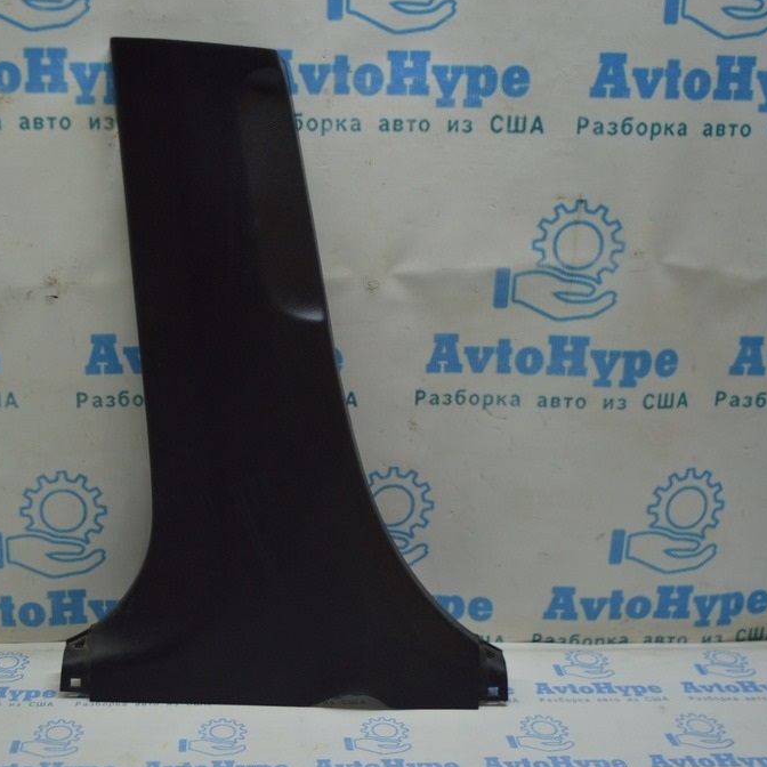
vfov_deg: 37.8
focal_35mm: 45
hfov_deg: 37.3
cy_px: 382
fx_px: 1119
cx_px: 241
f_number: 3.8
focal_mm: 23
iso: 400
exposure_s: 1/125
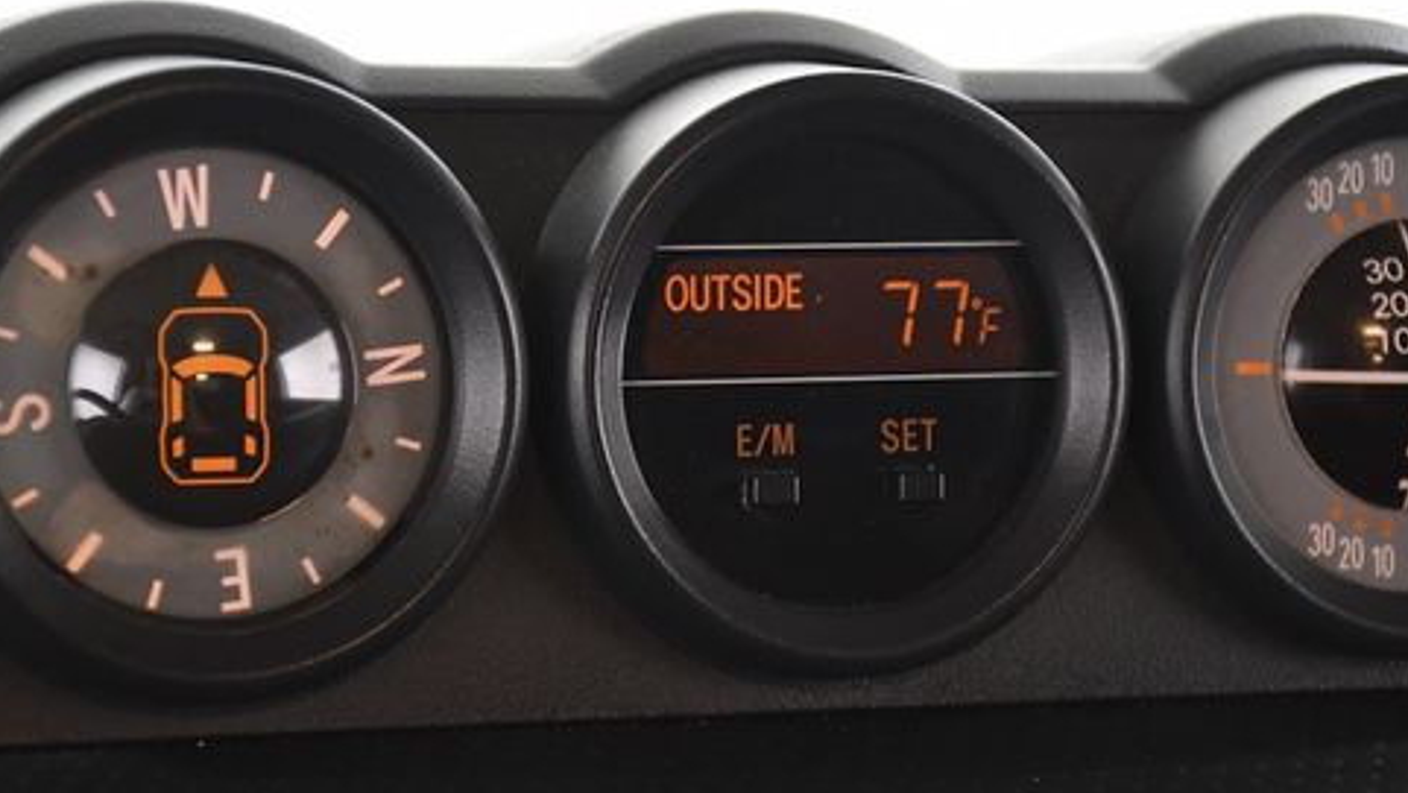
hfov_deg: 15.6
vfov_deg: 8.8
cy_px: 443
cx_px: 735
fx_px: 5154
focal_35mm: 138
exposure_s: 1/50
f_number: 5
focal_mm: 66
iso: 2500
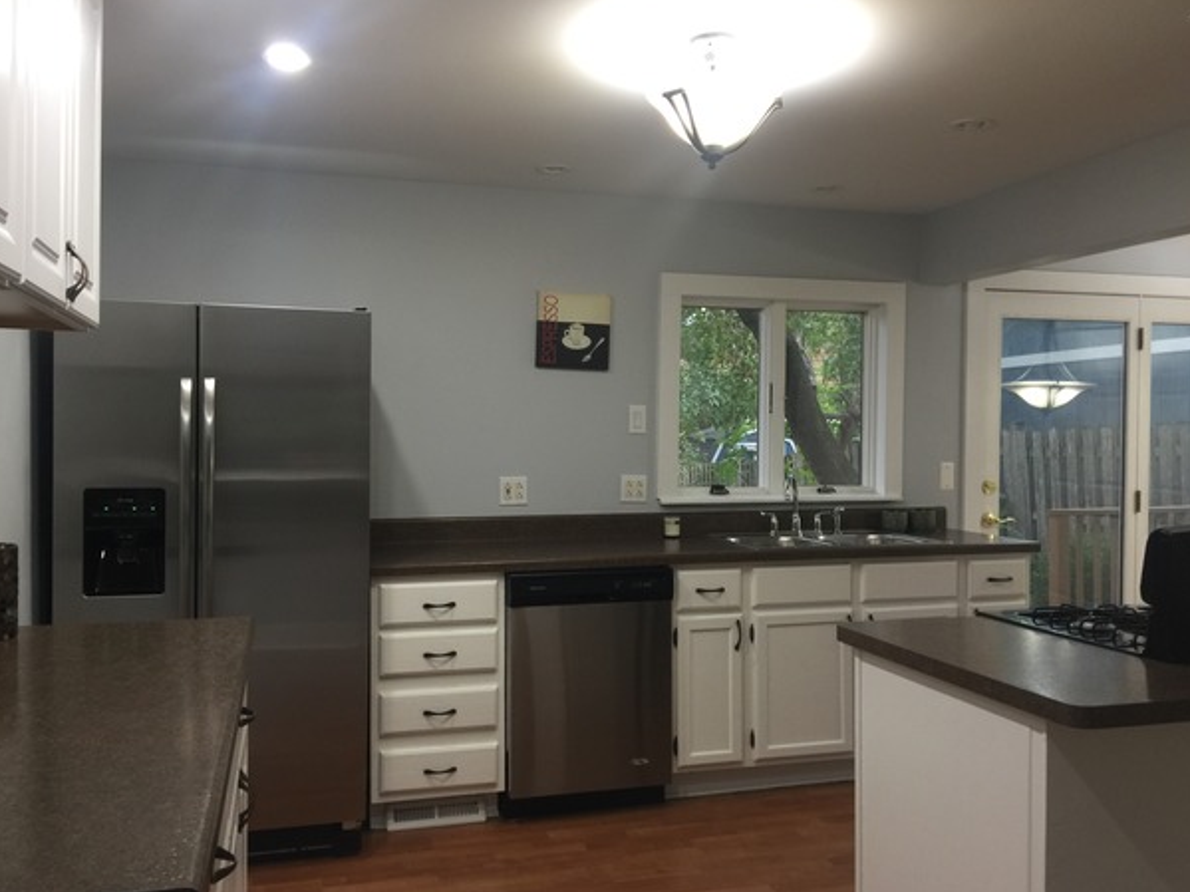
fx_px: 1065
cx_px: 562
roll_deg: -0.8
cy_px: 453
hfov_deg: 58.3
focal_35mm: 31
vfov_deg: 45.4
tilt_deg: -1.6
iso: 50
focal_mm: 4.15
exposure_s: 1/15
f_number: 2.2
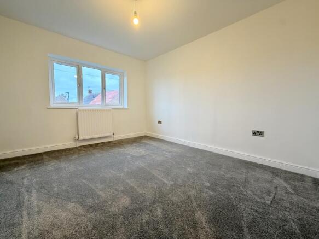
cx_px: 160
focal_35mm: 14
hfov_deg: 102.1
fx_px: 129
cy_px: 120
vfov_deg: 85.7
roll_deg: -0.4
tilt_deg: -4.6
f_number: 2.2
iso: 320
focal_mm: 2.22
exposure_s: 1/100
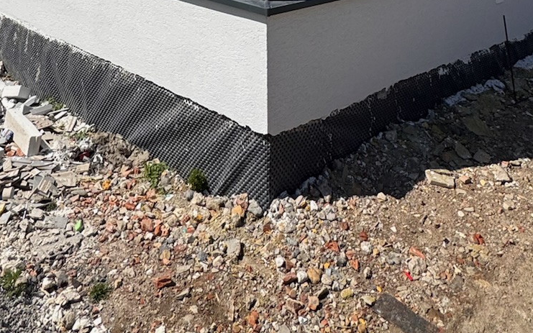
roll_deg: +0.5
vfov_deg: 20.2
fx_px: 596
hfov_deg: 48.0
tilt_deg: +17.3
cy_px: -295
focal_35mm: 41
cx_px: 217
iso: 50
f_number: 2.2
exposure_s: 1/3717
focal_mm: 2.22
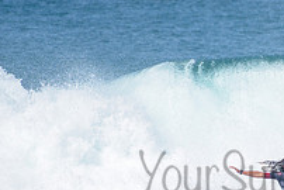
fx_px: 11328
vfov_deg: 1.0
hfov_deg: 1.4
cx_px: 284
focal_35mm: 1435
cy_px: 160
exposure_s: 1/2500
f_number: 6.3
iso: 250
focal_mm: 500
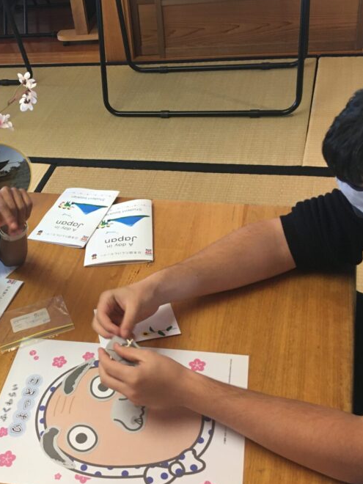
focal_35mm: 45
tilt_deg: -38.3
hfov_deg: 31.2
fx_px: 629
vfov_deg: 42.1
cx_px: 63
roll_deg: +14.2
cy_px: 246
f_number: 2.2
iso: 160
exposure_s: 1/33
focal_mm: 4.15
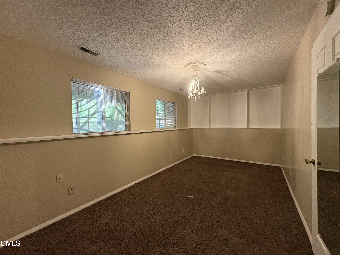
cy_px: 128
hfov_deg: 102.1
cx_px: 170
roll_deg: +1.4
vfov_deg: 85.7
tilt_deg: -0.7
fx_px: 138
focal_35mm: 14
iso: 320
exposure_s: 1/60
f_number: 2.2
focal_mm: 2.22
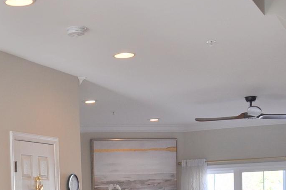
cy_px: 280
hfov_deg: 23.9
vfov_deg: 15.6
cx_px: -4
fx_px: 642
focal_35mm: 81
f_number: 7.1
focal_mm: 18
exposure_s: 1/50
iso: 200
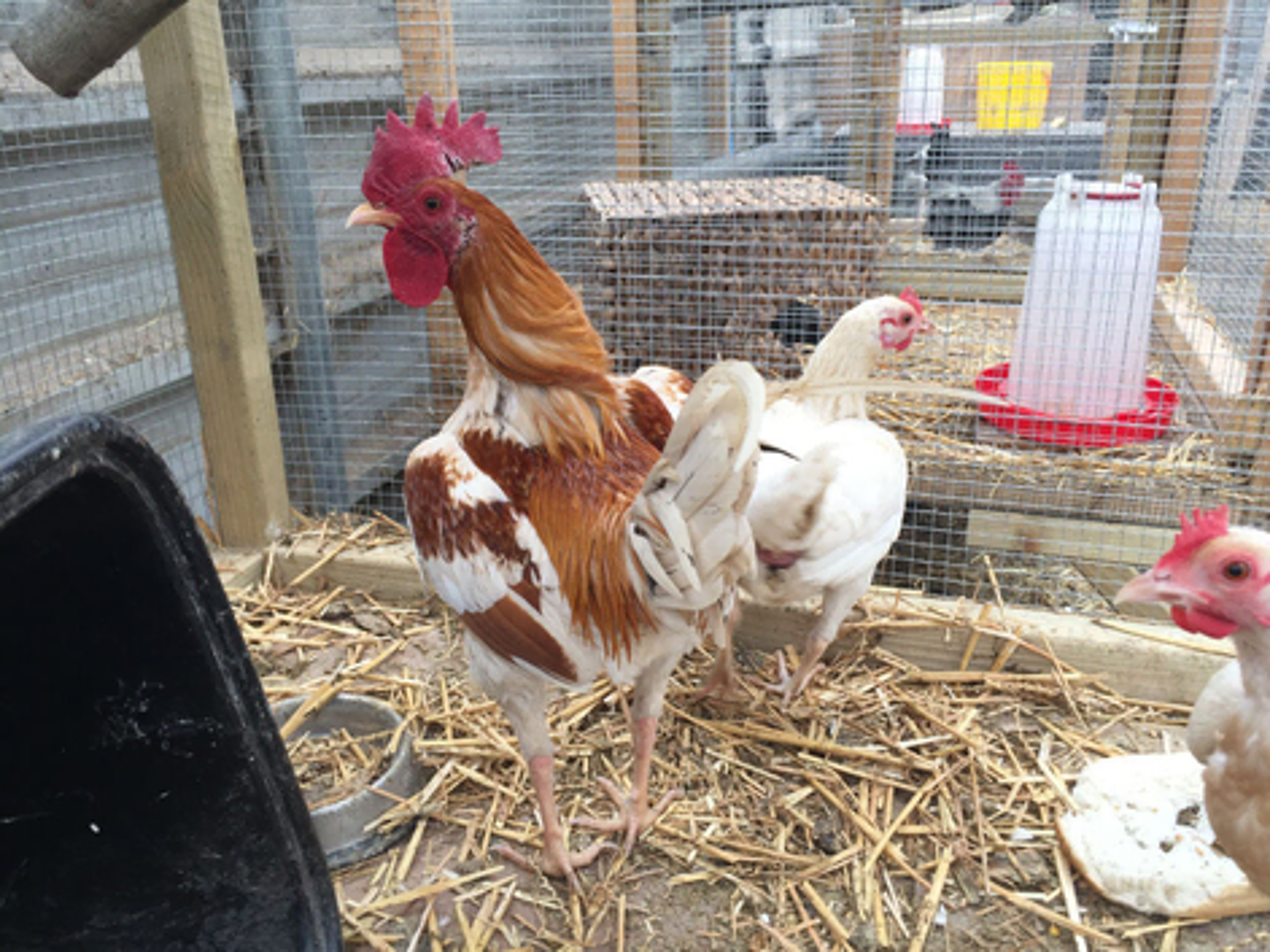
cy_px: 476
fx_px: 1064
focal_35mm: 29
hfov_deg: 61.7
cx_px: 635
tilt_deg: -20.3
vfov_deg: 48.2
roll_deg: -0.5
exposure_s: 1/50
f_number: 2.2
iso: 32
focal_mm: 4.15
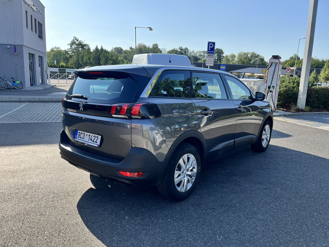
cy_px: 124
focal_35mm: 26
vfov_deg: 53.1
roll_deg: -2.7
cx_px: 164
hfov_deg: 67.3
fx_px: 247
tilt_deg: -12.1
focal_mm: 5.1
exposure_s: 1/1517
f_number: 1.6
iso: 50
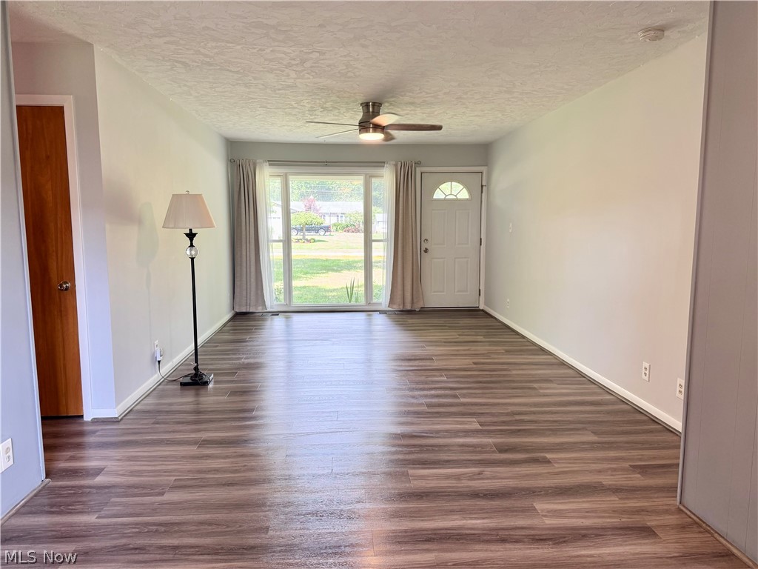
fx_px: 526
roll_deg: +0.0
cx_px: 379
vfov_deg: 56.8
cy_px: 284
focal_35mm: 24
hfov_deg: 71.6
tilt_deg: -7.1
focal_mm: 6.76
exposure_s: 1/120
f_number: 1.78
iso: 100
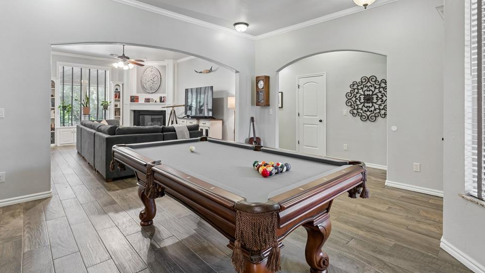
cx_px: 250
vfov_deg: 60.3
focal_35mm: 18
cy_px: 105
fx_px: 231
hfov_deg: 92.6
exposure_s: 1/1.67
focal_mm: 16
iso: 200
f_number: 8
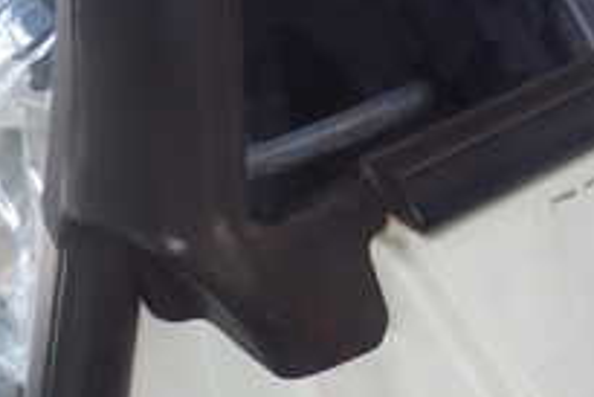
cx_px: 603
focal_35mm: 76
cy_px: -188
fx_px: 1255
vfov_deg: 16.5
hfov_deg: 25.3
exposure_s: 1/100
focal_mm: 4.5
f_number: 2.8
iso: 100
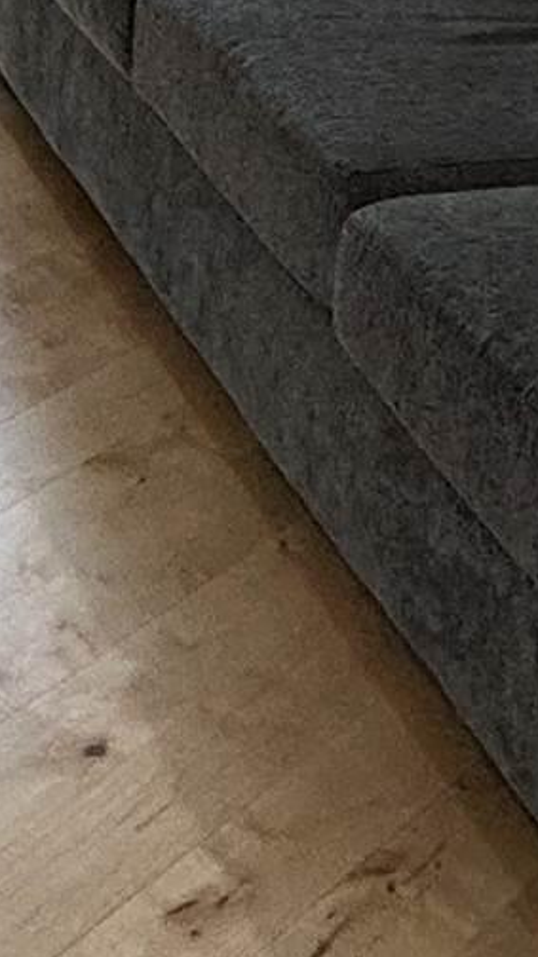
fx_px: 2362
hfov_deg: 12.1
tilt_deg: -8.8
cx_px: -380
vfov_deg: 19.1
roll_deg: -0.9
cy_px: -615
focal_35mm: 93
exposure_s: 1/120
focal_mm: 2.22
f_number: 2.2
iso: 160
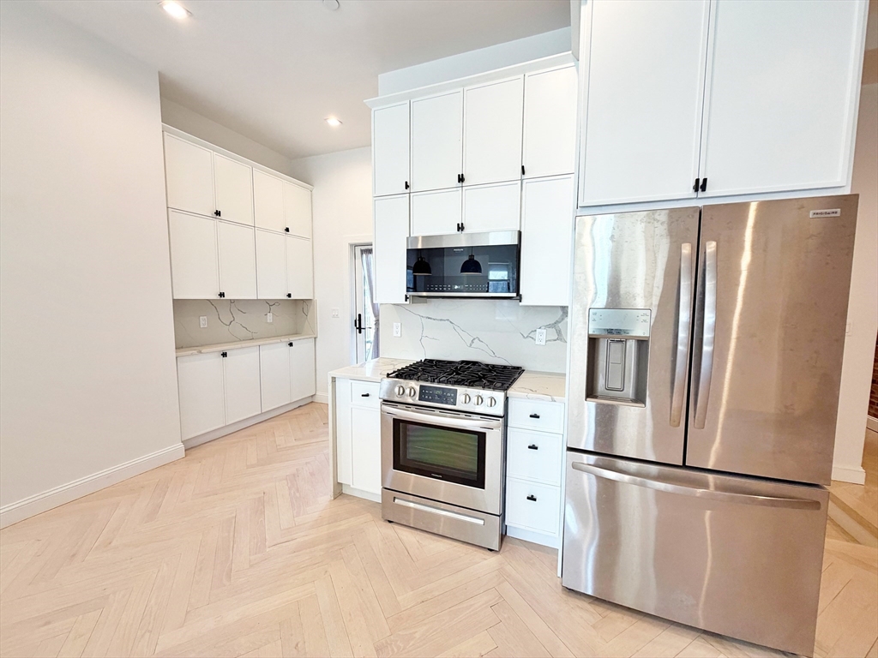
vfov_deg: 85.7
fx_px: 355
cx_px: 439
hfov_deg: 102.1
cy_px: 329
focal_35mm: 14
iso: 160
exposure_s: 1/120
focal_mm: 2.22
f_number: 2.2
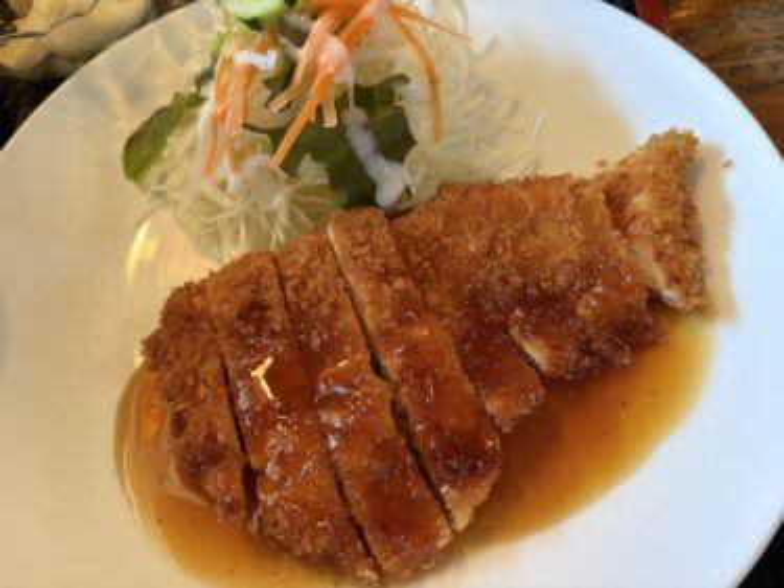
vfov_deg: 53.0
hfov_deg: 67.3
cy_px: 294
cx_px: 392
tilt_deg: -62.5
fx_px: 589
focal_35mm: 26
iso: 400
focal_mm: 5.96
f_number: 1.6
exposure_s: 1/60
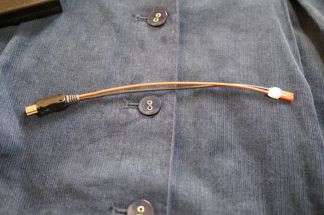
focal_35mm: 45
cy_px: 108
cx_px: 162
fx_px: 404
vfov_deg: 29.8
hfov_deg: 43.7
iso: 3200
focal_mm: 30
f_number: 3.5
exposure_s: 1/50
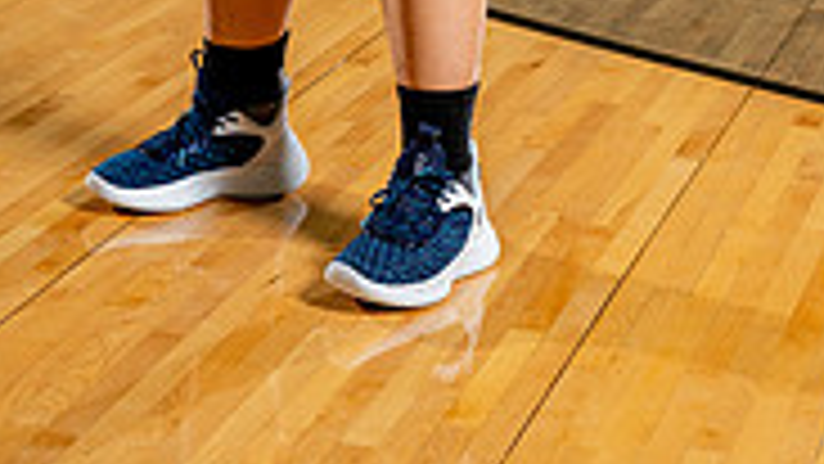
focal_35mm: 126
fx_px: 2753
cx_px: 410
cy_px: -523
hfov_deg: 17.0
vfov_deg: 9.0
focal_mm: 49
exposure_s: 1/250
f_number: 5.6
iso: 400
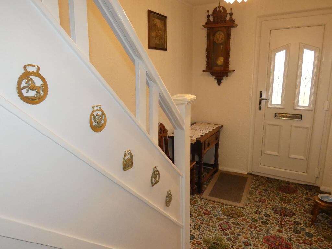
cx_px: 166
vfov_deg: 56.8
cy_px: 124
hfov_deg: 71.6
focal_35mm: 24
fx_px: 230
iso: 800
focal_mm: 4.3
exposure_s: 1/125
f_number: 3
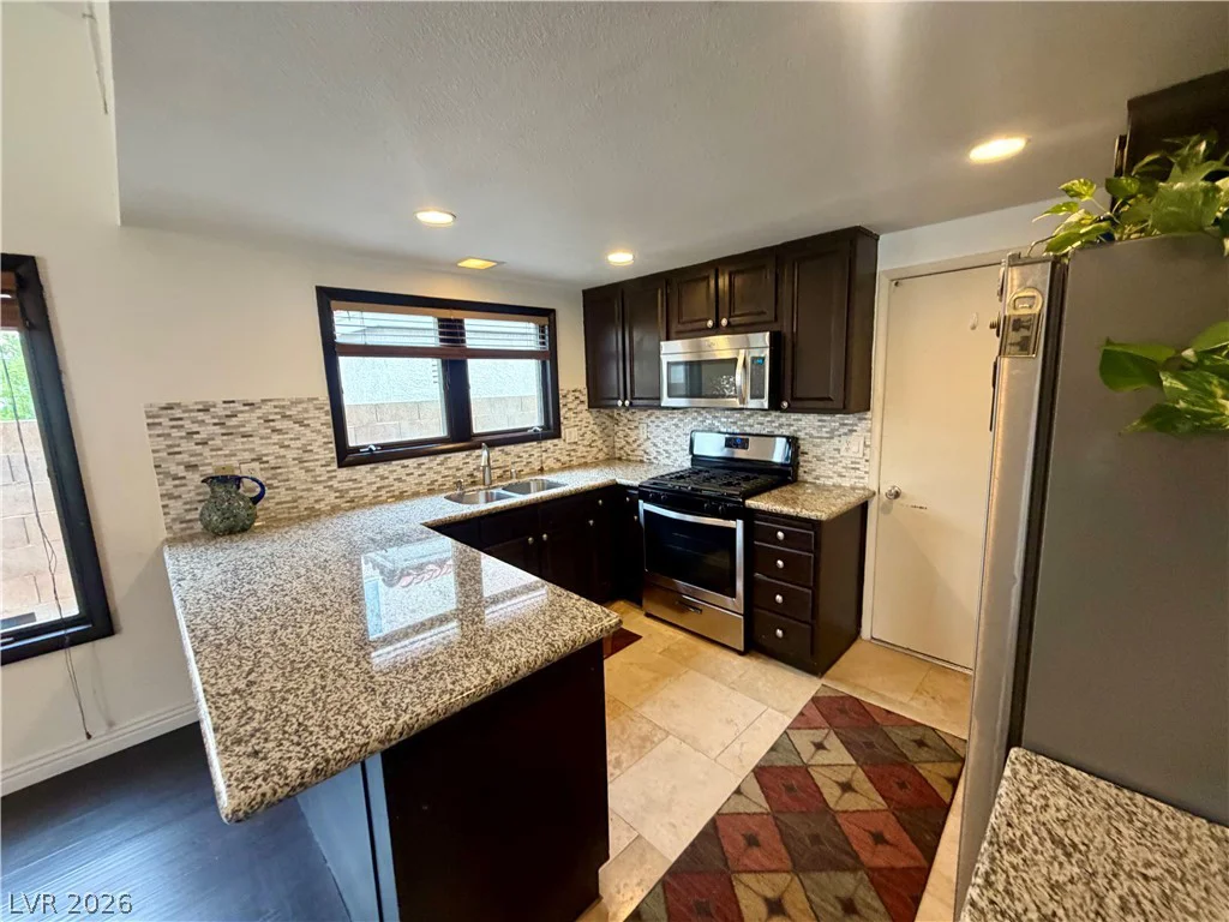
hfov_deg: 102.1
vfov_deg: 85.7
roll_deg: +0.8
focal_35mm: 14
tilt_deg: -9.3
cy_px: 461
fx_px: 497
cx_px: 614
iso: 320
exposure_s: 1/60
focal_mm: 2.22
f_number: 2.2
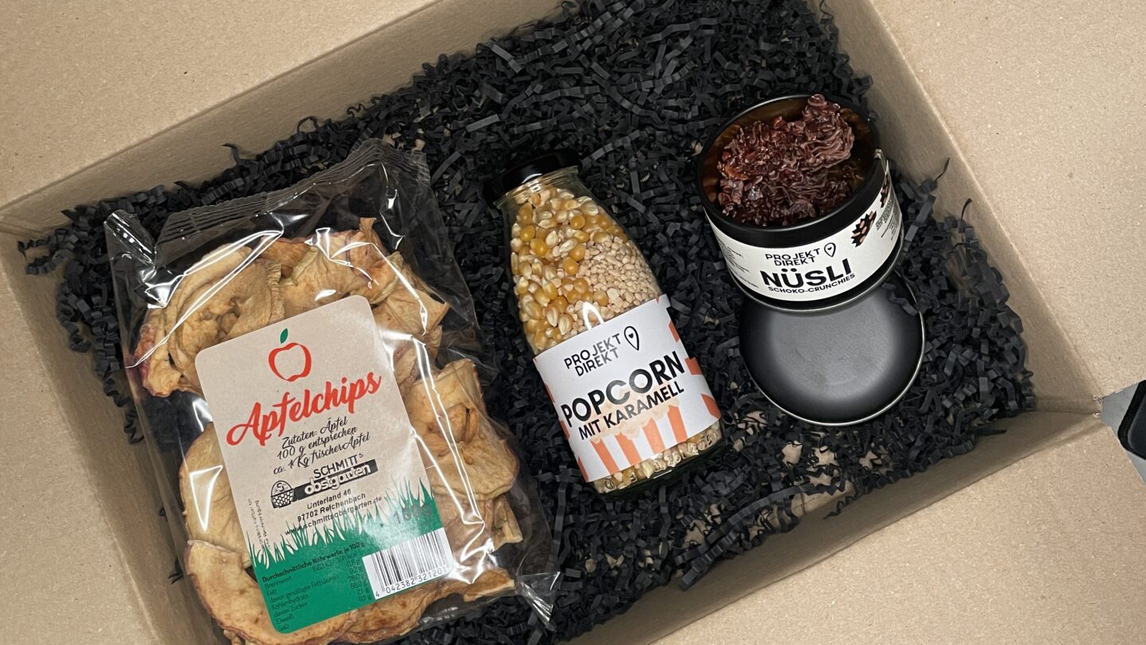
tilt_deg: -79.0
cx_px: 575
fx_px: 1155
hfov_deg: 52.8
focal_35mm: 38
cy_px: 200
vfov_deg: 30.9
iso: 200
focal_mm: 4.2
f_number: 1.6
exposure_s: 1/60
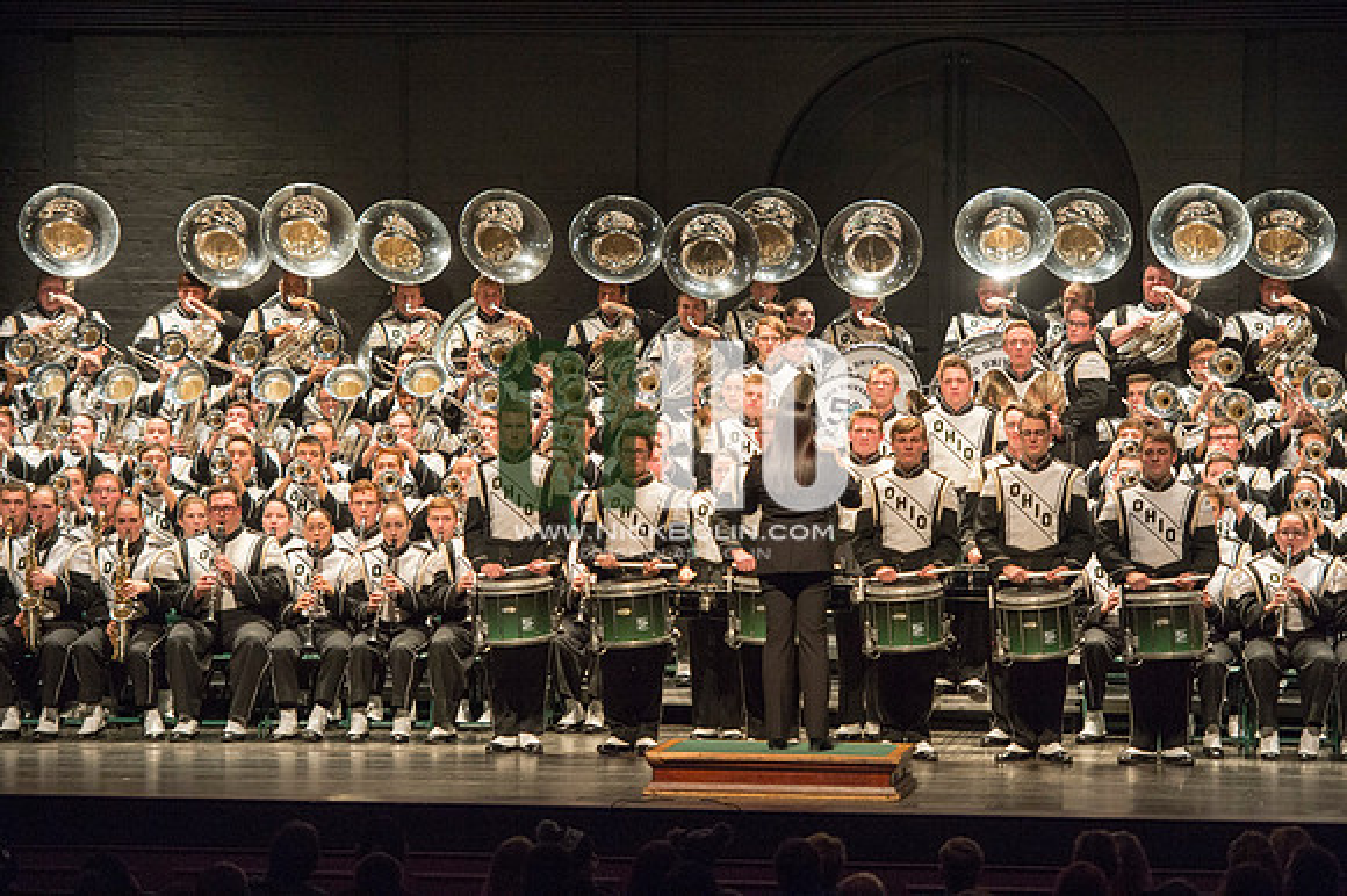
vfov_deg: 9.5
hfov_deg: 14.2
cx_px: 674
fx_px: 5422
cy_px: 448
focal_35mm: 145
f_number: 2.8
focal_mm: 145
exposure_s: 1/500
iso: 2500
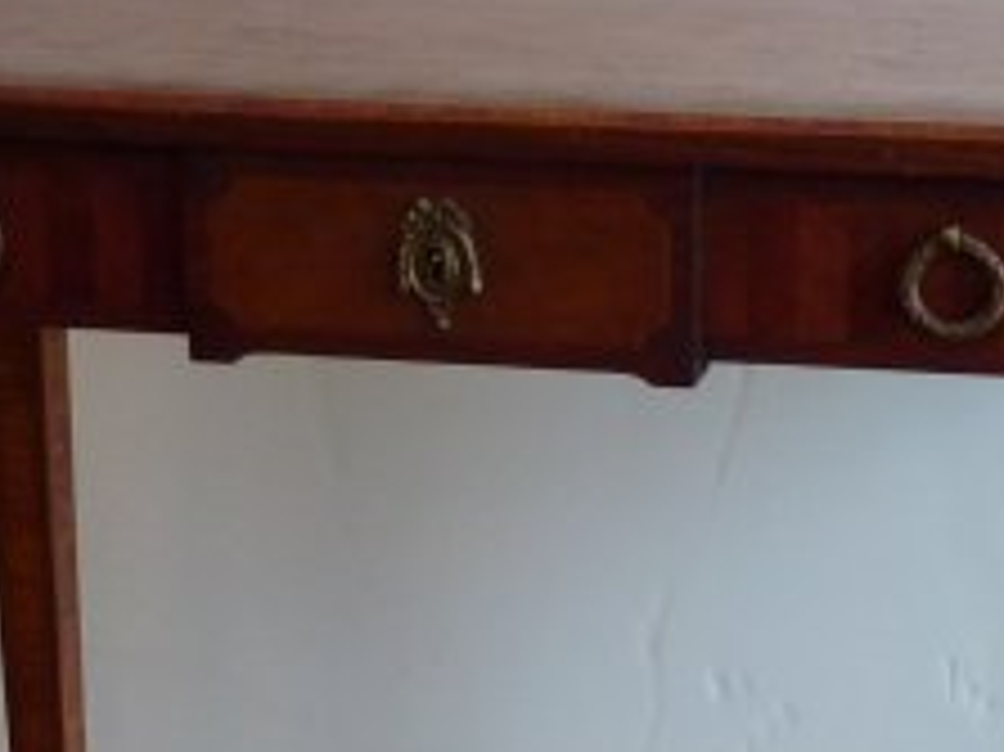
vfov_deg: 10.5
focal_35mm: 140
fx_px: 4058
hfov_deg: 14.1
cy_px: 815
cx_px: 585
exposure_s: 1/40
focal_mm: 8.5
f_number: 3.8
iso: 320
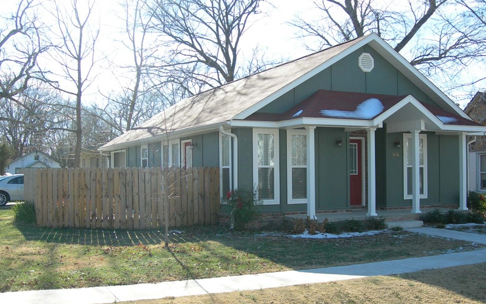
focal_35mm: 43
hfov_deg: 46.2
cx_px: 239
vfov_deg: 29.8
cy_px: 175
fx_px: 570
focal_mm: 7.8
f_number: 2.8
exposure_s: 1/403
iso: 50
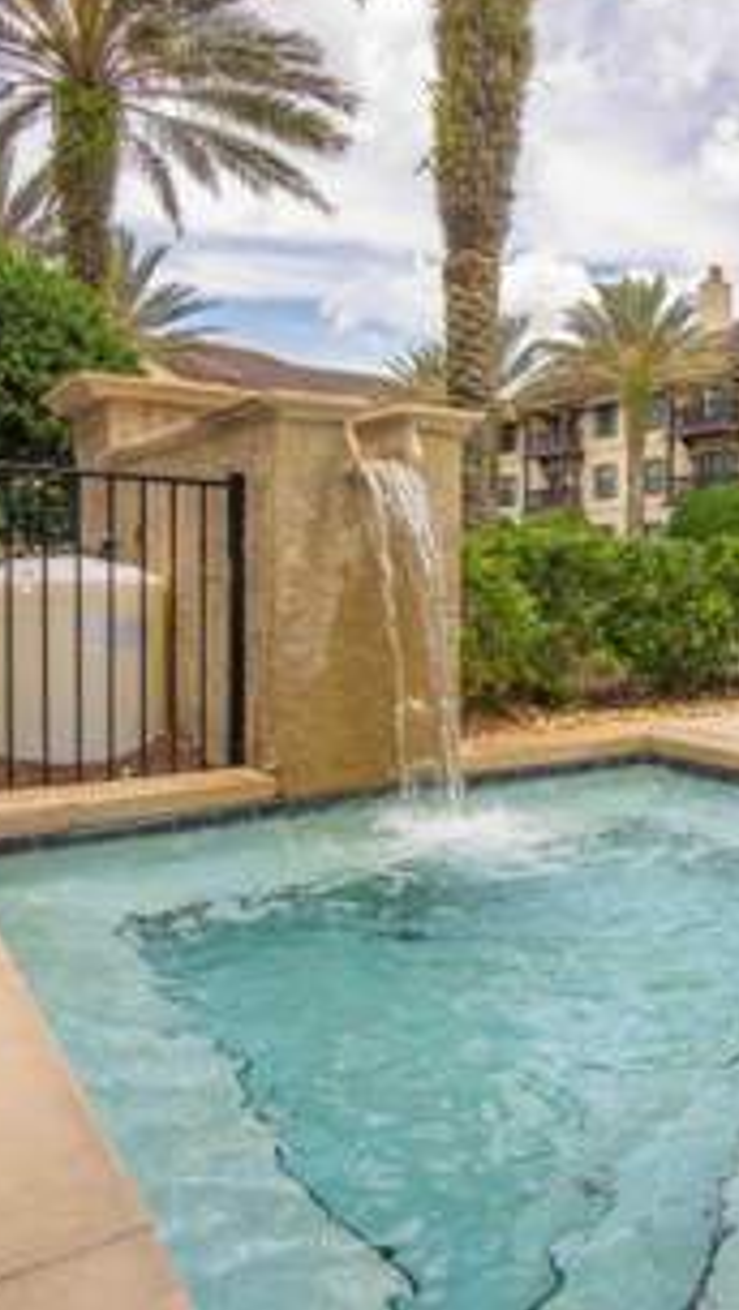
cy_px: 627
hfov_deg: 40.5
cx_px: 550
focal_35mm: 28
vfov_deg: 67.9
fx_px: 974
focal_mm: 17
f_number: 14
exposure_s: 1/320
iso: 800
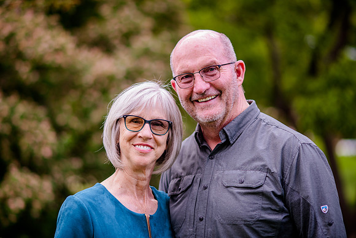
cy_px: 112
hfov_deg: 18.3
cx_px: 167
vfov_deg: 12.3
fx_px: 1104
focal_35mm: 112
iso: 200
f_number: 2
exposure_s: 1/400
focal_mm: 105
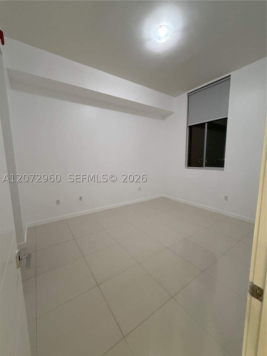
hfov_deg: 85.7
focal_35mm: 14
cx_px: 134
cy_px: 178
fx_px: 144
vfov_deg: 102.1
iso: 500
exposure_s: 1/60
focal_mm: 2.22
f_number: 2.2
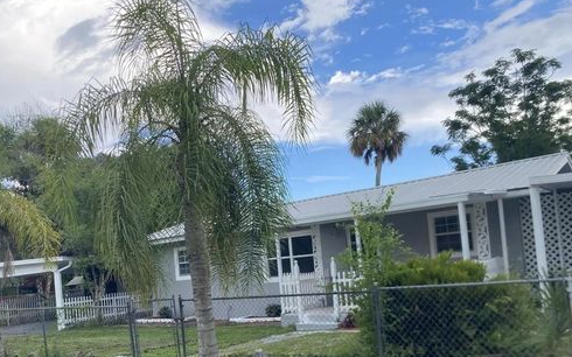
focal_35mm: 36
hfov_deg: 53.4
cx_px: 214
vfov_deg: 34.5
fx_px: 561
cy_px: 270
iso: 32
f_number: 1.8
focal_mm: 4.25
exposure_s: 1/706
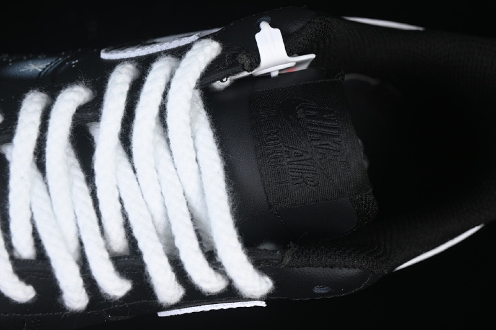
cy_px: 165
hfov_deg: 27.0
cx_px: 248
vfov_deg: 18.2
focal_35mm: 75
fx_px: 1033
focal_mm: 50
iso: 160
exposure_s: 1/50
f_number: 6.3
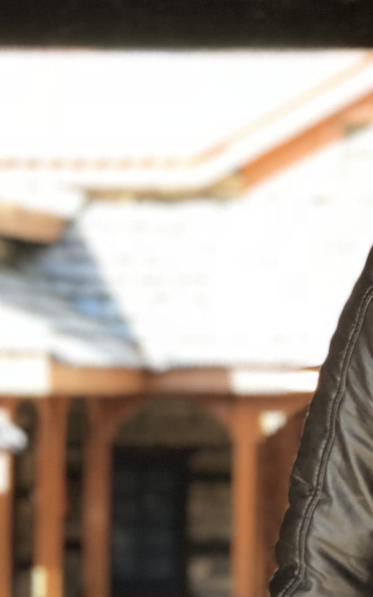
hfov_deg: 6.8
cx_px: 319
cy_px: 363
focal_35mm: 194
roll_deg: -0.9
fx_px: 3155
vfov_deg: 10.8
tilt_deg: -0.4
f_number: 2.8
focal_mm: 6.6
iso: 64
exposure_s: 1/100
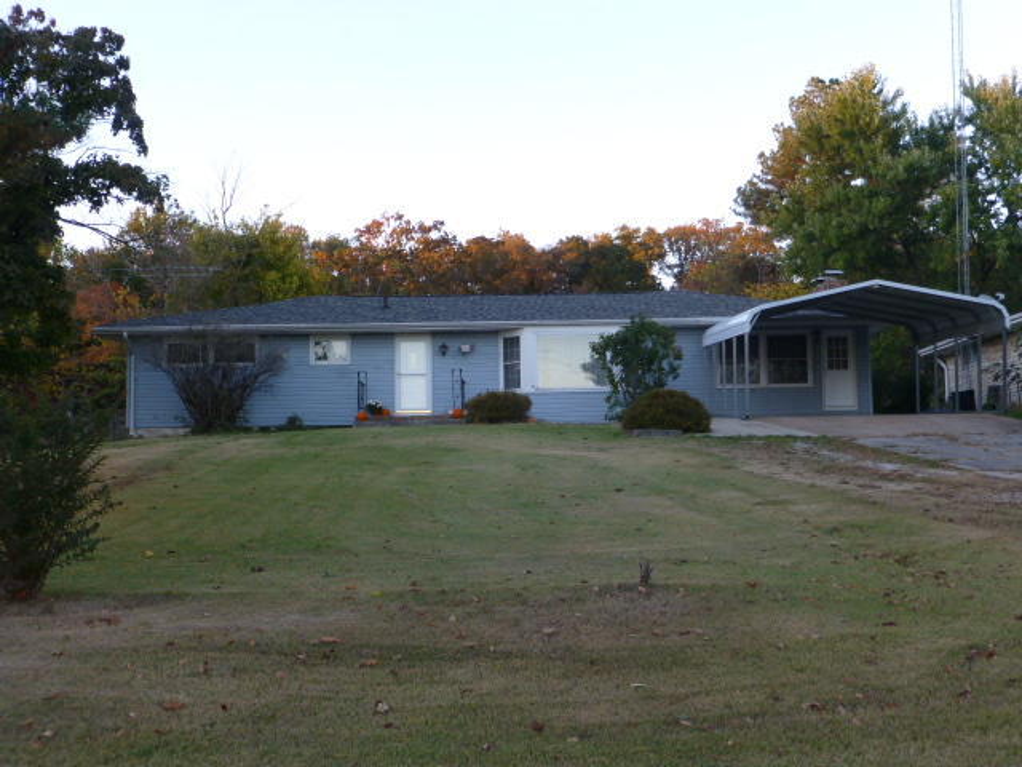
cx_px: 511
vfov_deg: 35.1
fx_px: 1210
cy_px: 384
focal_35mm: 41
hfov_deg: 45.8
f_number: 3.9
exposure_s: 1/60
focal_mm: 7.4
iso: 200
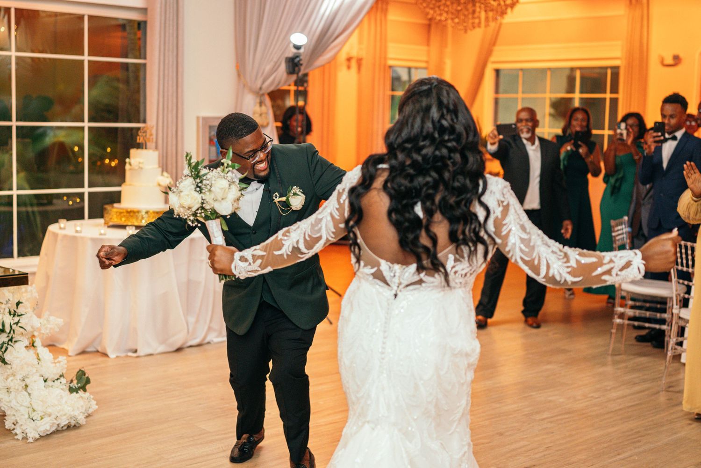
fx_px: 1012
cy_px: 234
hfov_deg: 38.2
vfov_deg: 26.0
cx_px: 350
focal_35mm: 52
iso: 800
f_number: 1.4
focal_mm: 35
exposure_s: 1/200
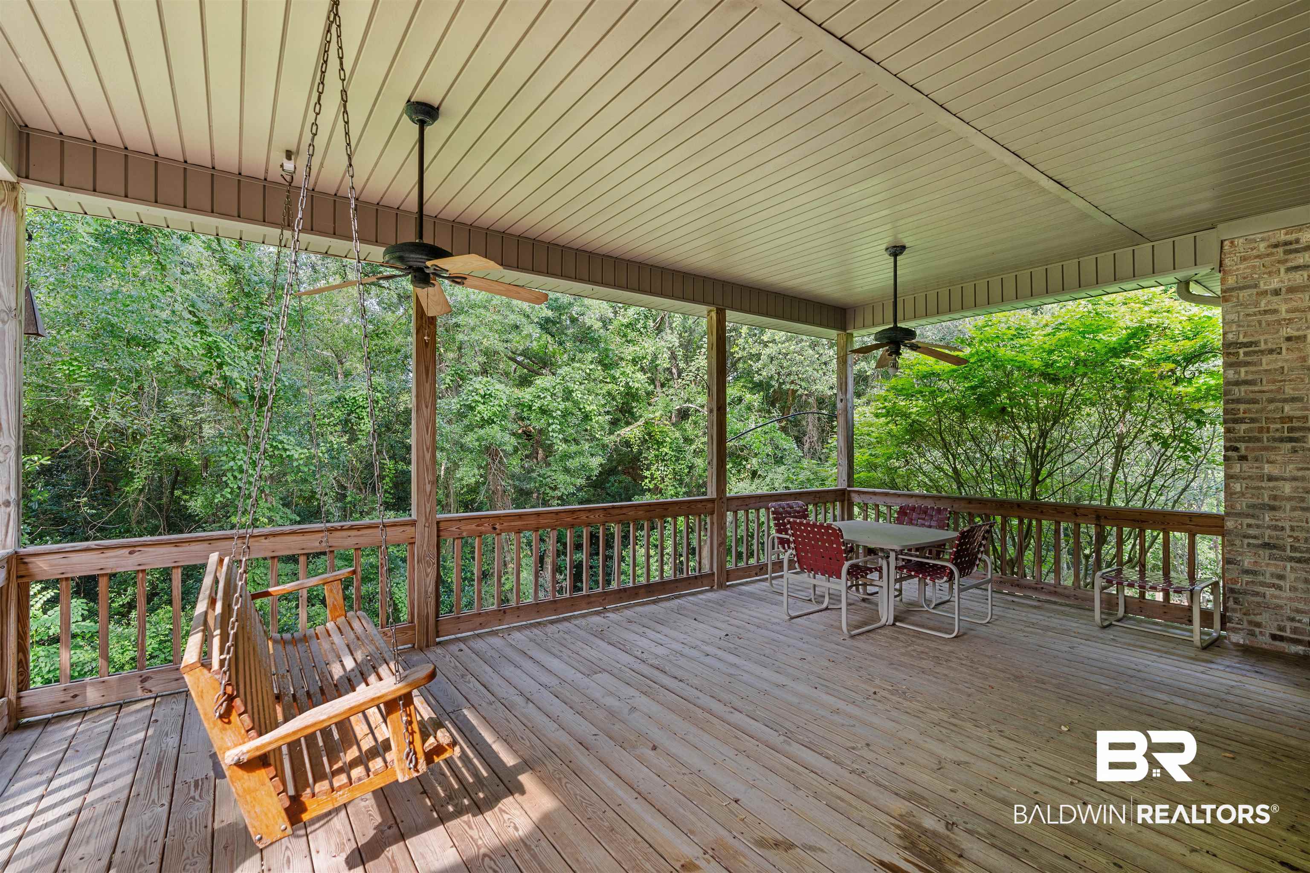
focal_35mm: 16
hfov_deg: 96.7
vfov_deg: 73.7
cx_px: 655
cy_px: 436
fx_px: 582
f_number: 5.6
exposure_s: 1/20
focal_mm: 16
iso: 320
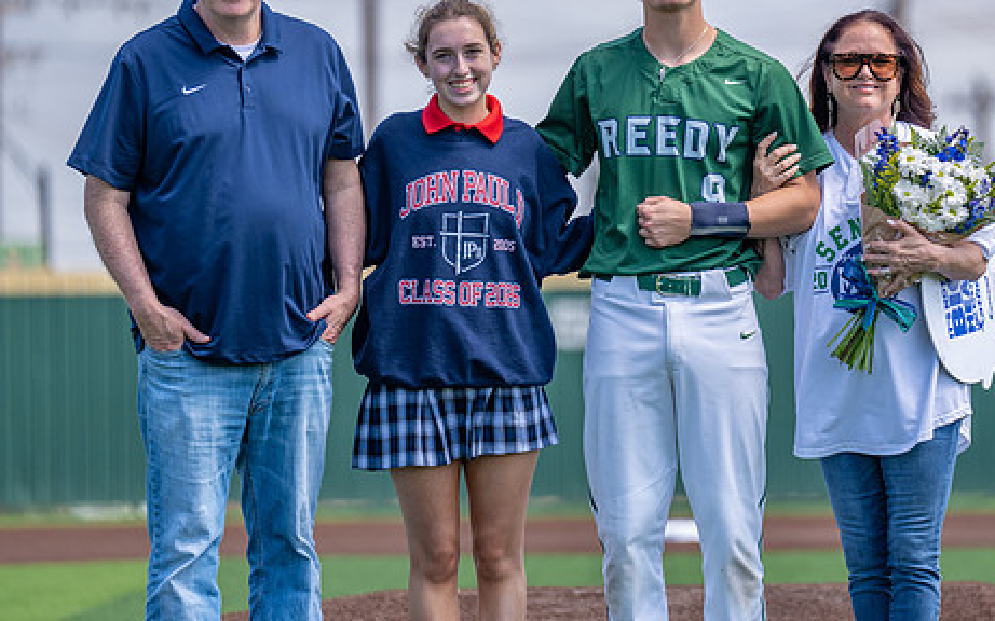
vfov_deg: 5.1
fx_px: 6941
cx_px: 593
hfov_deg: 8.2
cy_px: 185
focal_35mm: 256
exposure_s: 1/1250
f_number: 2.8
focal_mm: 182
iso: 100
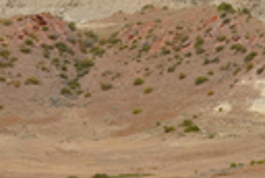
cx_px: 17
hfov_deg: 2.7
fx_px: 5696
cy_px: 229
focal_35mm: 772
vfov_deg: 1.8
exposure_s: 1/1000
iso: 100
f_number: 4.5
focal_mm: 64.84
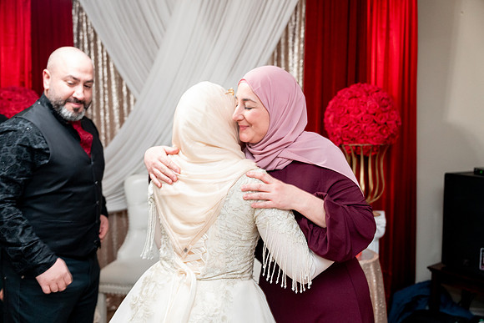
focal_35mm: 37
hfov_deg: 51.9
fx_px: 498
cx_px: 242
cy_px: 162
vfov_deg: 36.0
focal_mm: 37
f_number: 2.8
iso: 2500
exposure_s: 1/160
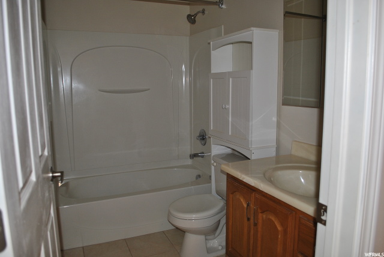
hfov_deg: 67.3
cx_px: 192
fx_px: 288
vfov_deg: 48.0
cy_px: 128
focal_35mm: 27
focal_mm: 18
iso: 200
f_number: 3.5
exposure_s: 1/60
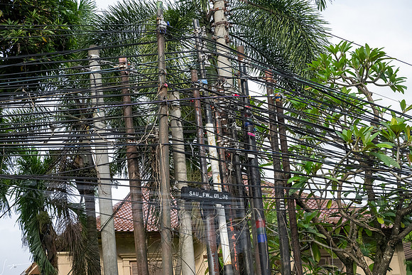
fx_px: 801
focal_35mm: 70
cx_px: 206
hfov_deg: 28.8
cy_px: 138
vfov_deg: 19.5
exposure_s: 1/1250
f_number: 8
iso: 3200
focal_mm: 70
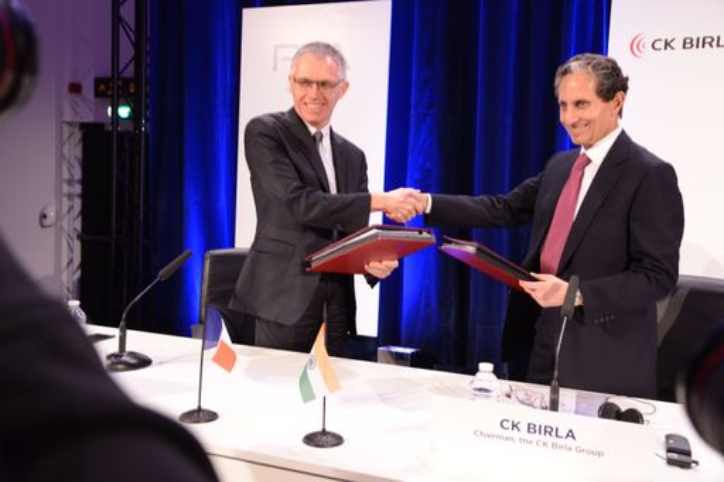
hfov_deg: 55.8
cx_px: 362
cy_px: 241
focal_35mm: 34
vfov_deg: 38.9
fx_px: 684
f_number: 5.6
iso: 2000
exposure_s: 1/60
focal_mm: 34
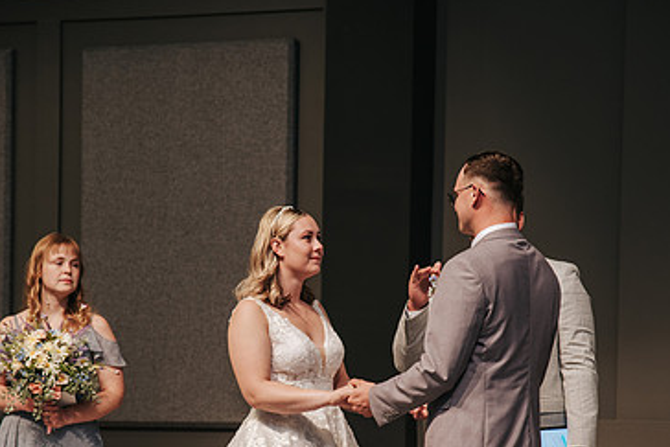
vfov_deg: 7.2
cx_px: 348
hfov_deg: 10.8
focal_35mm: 191
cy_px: 332
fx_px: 3556
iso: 720
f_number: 4
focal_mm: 120
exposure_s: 1/200
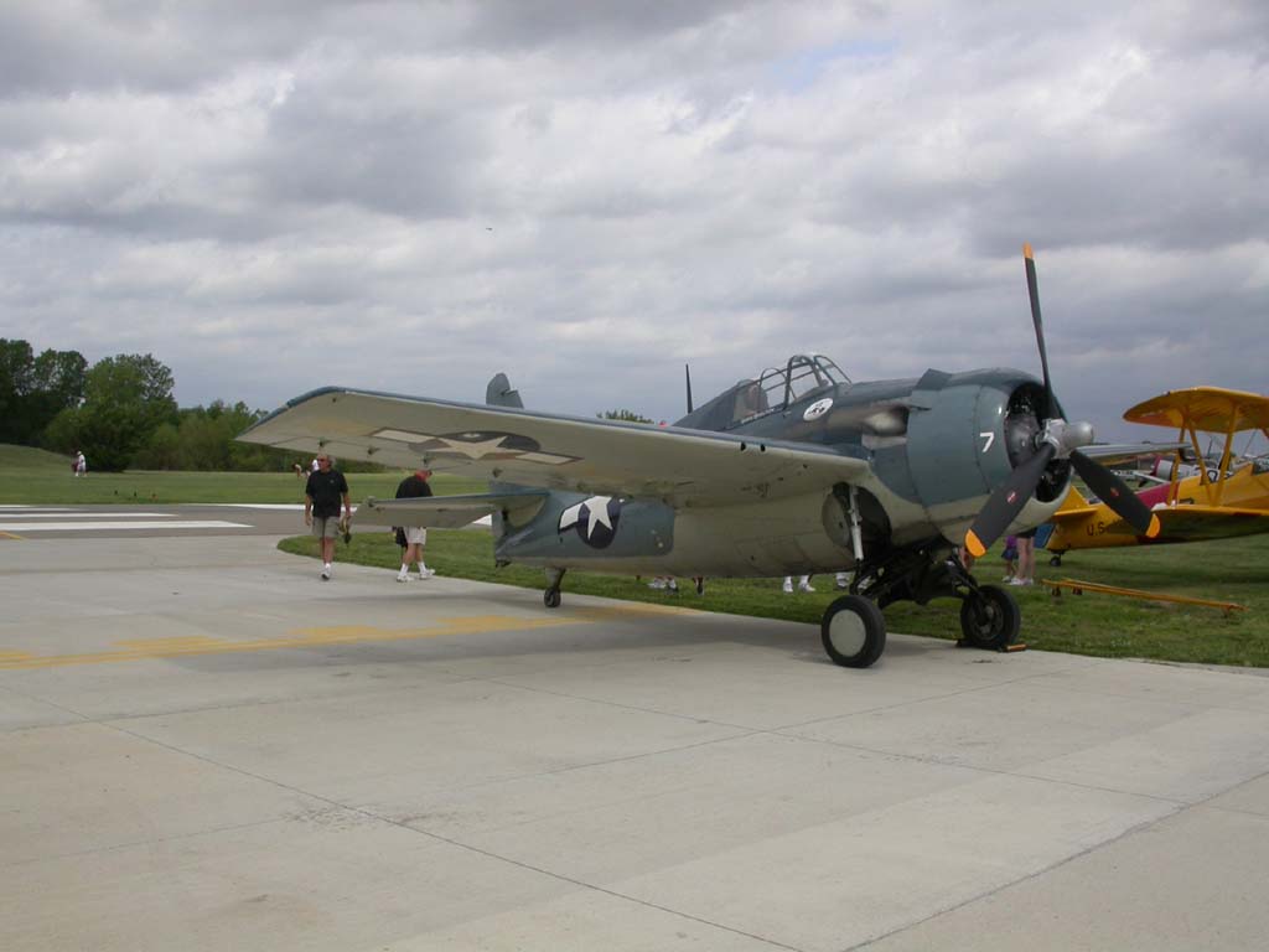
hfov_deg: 49.0
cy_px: 476
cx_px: 634
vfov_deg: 37.7
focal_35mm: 38
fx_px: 1393
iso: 100
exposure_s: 1/346
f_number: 7.5
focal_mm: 7.85
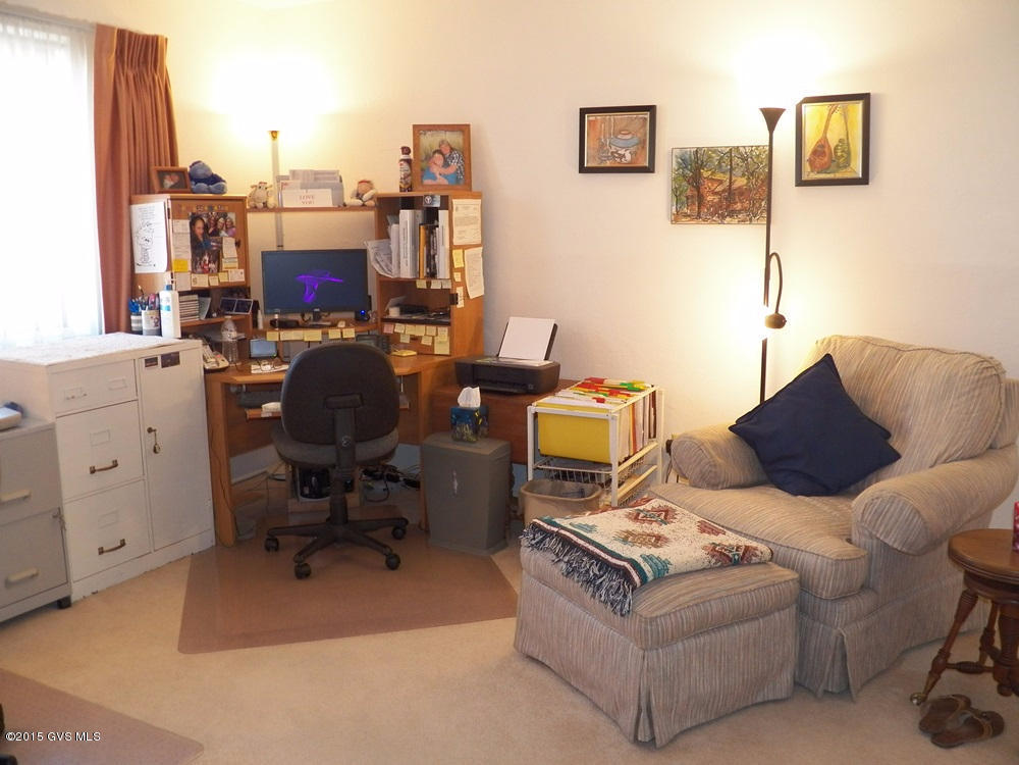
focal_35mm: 31
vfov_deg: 45.4
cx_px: 510
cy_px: 382
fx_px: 913
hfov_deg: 58.4
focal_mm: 5.5
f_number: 2.8
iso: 250
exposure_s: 1/30
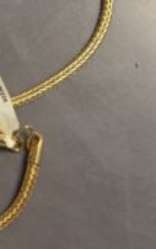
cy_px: 4
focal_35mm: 119
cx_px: -57
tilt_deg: -82.1
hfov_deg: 10.7
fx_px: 809
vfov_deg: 17.2
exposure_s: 1/100
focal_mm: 6.76
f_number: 1.78
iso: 160
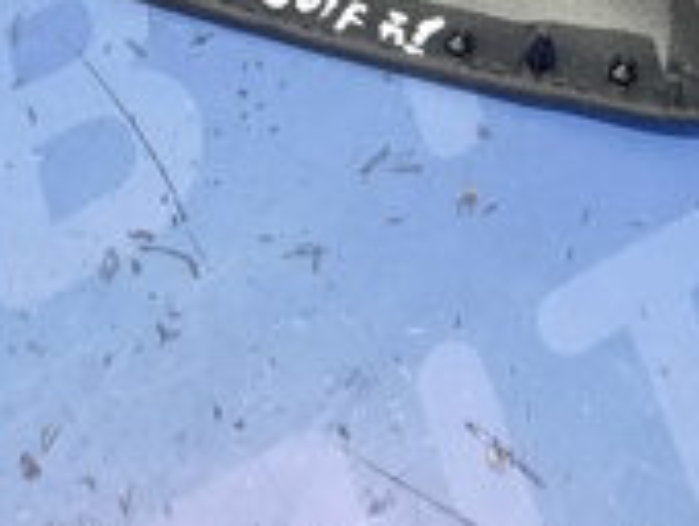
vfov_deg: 14.0
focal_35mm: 94
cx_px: 444
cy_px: -431
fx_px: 1901
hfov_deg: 20.8
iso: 320
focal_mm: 4.6
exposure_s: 1/30
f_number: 2
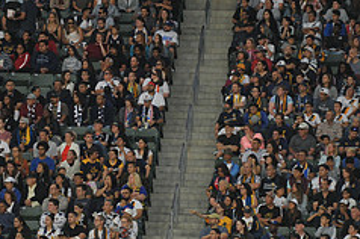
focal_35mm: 463
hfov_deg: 4.5
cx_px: 142
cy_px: 159
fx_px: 4624
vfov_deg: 3.0
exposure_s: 1/1000
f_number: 2.8
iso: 1250
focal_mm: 190
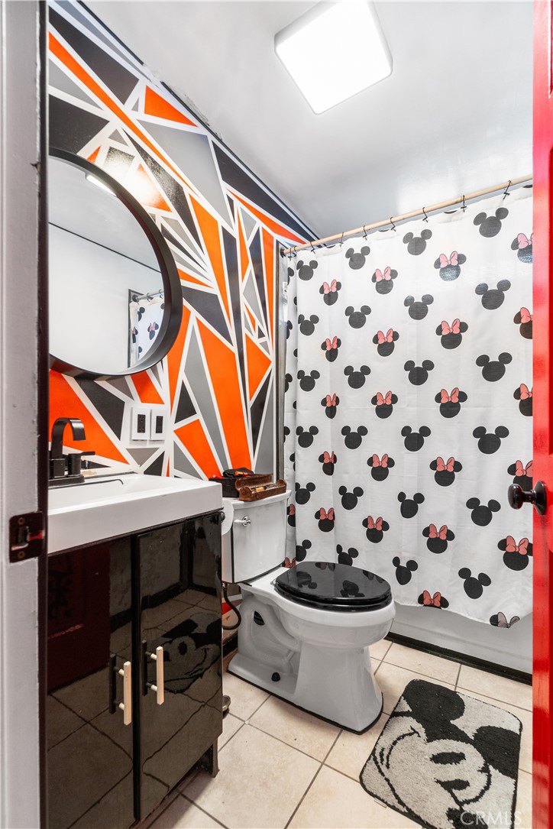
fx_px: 345
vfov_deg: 100.4
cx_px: 276
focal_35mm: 15
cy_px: 414
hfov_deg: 77.4
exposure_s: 1/5
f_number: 7.1
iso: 320
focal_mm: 10
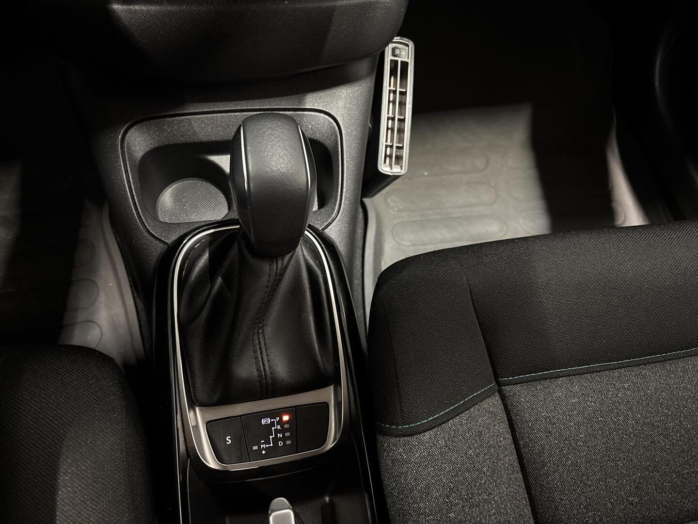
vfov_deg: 53.1
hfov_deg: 67.3
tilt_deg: -62.3
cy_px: 262
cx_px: 349
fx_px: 524
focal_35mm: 26
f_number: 1.6
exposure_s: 1/29
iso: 1000
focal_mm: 5.96
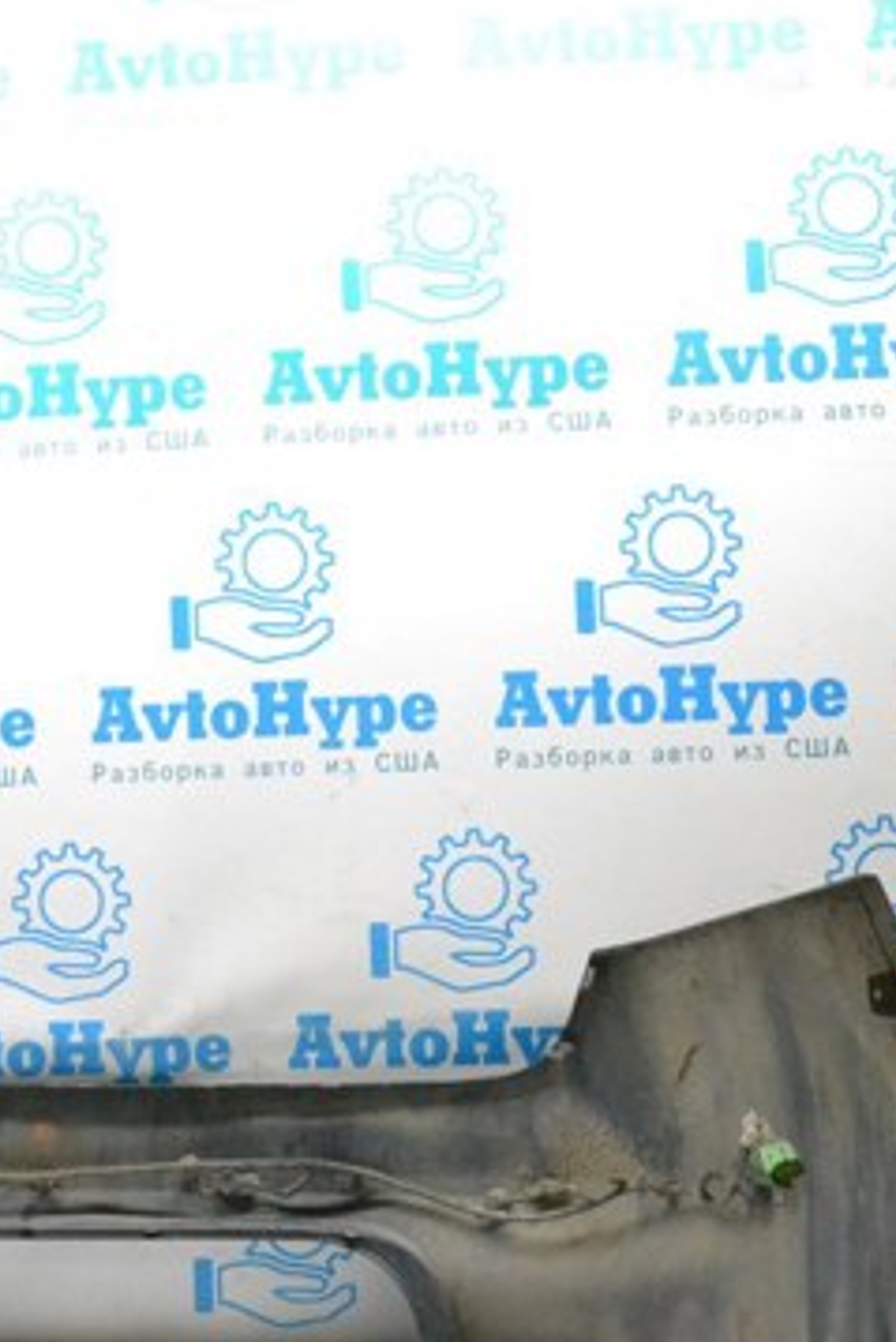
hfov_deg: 21.9
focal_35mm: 59
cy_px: 761
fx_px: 2200
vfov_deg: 33.9
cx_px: -71
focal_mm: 22
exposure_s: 1/100
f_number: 11
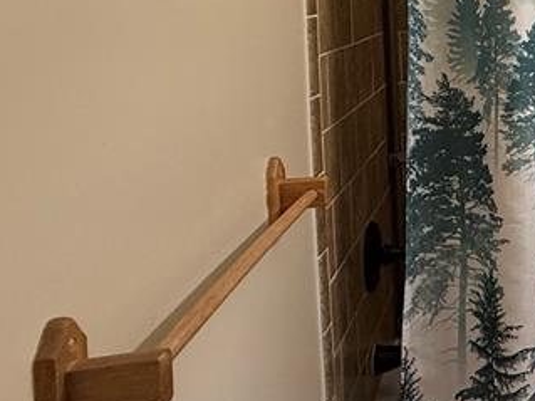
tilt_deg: -3.1
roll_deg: -0.1
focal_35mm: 45
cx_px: 773
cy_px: 35
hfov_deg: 29.1
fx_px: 695
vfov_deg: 30.6
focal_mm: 2.22
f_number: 2.2
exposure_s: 1/60
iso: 250
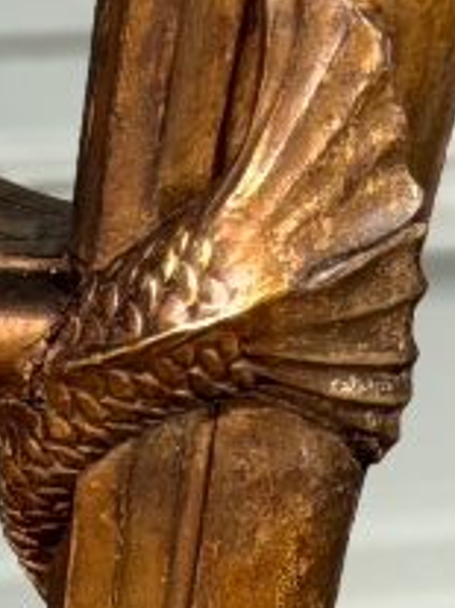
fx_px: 4877
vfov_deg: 6.8
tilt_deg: -25.7
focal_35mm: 278
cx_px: 449
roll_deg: -1.6
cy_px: 1316
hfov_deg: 5.3
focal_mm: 6.76
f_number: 1.78
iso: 200
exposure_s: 1/33
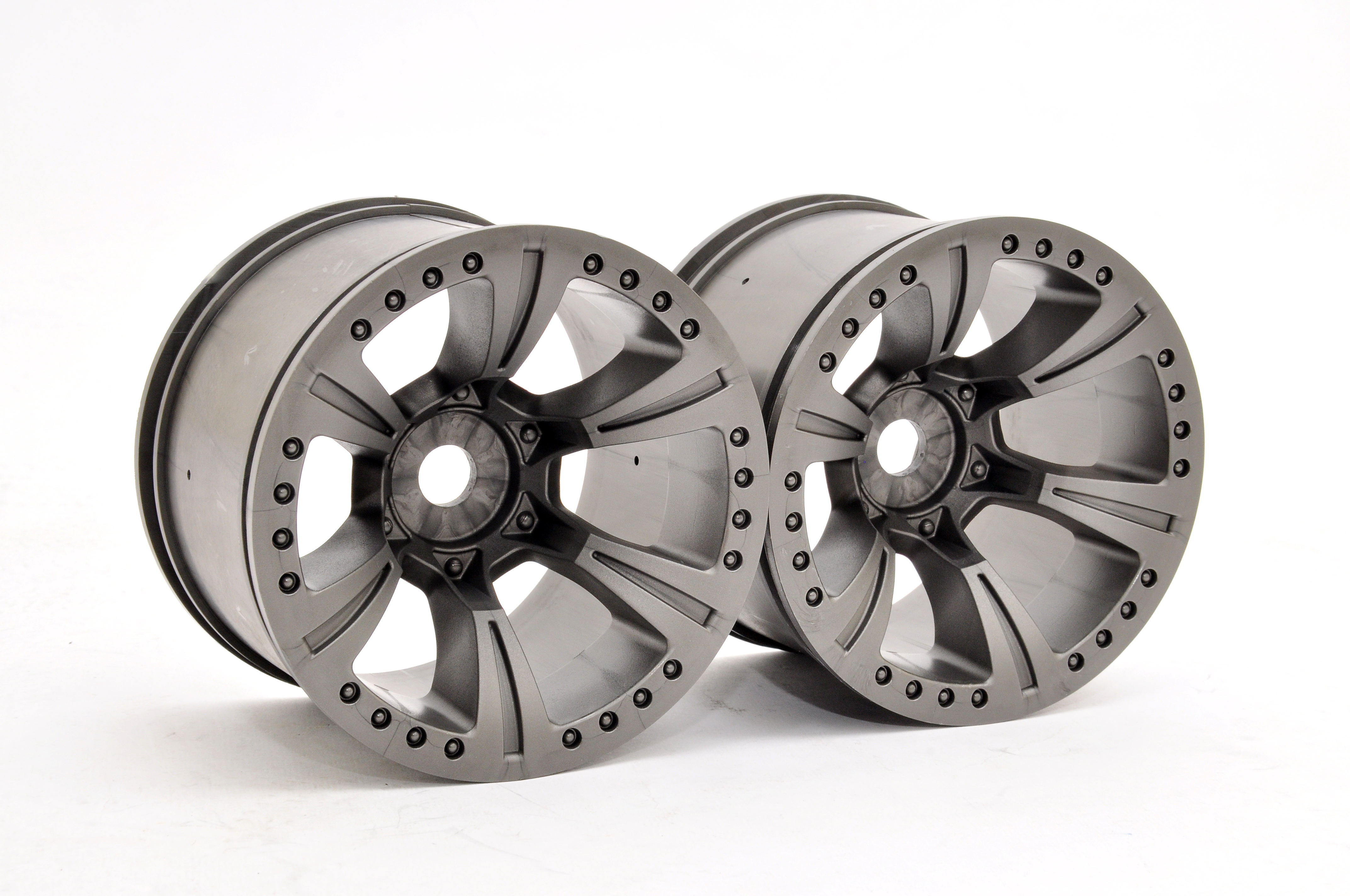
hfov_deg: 26.0
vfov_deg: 17.4
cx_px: 675
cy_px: 448
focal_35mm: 78
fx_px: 2921
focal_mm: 52
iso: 400
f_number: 20
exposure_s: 1/60
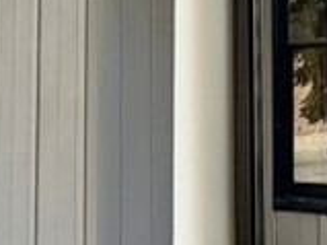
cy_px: 86
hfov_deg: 21.7
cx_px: 101
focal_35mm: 90
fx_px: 850
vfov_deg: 16.4
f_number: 2.2
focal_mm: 2.22
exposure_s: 1/238
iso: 40
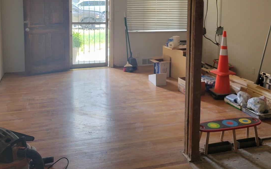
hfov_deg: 47.8
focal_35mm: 41
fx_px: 303
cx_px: 167
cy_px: 36
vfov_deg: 30.5
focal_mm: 5.4
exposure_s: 1/120
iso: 200
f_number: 1.8
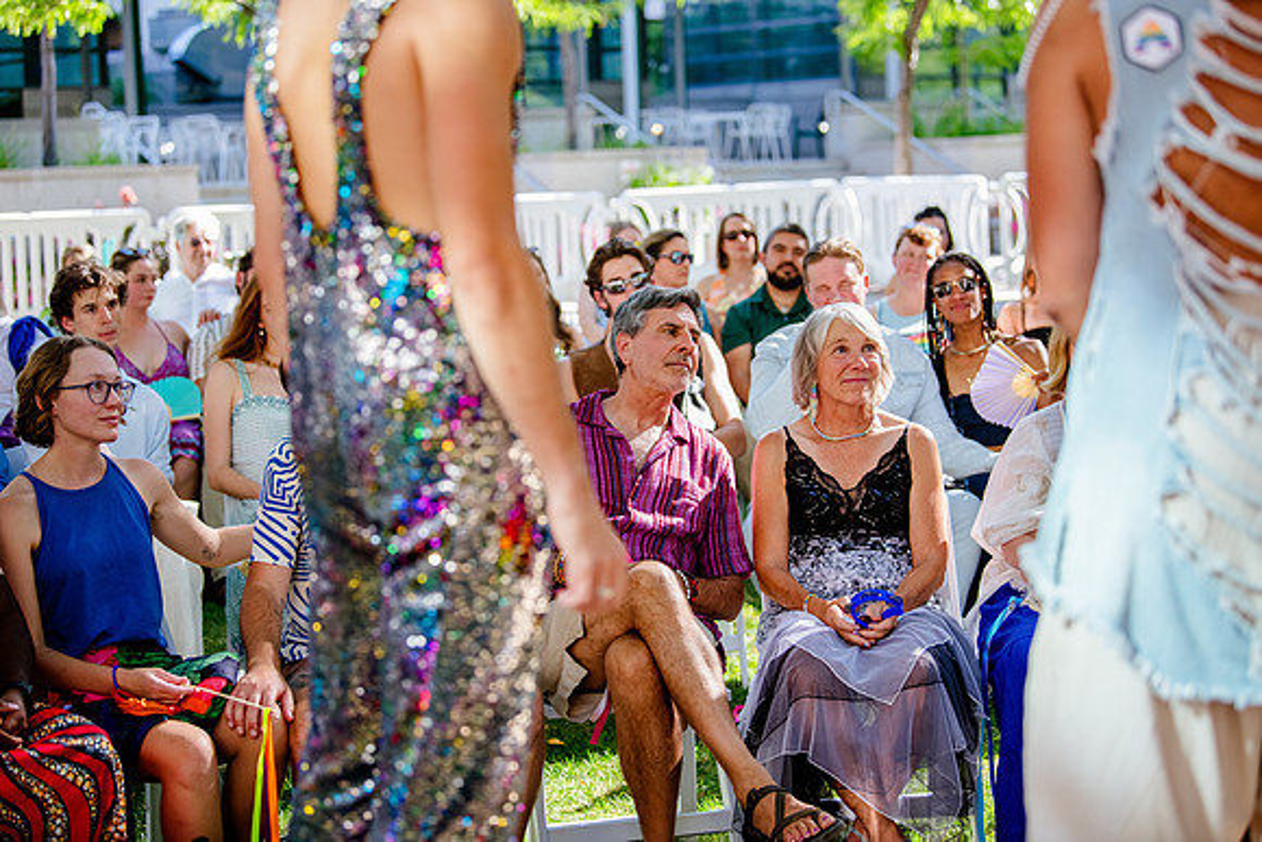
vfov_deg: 19.5
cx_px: 631
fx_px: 2454
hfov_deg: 28.8
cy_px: 421
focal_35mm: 70
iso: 800
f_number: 3.2
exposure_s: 1/800
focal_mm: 70
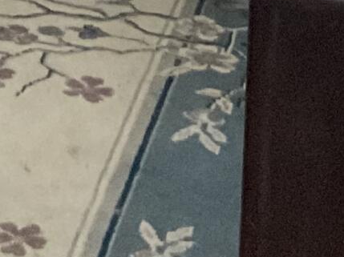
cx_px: -234
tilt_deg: -11.1
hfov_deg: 9.4
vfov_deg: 6.6
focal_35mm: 203
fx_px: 2016
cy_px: -534
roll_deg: +0.2
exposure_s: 1/30
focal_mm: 3
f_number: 1.8
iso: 320
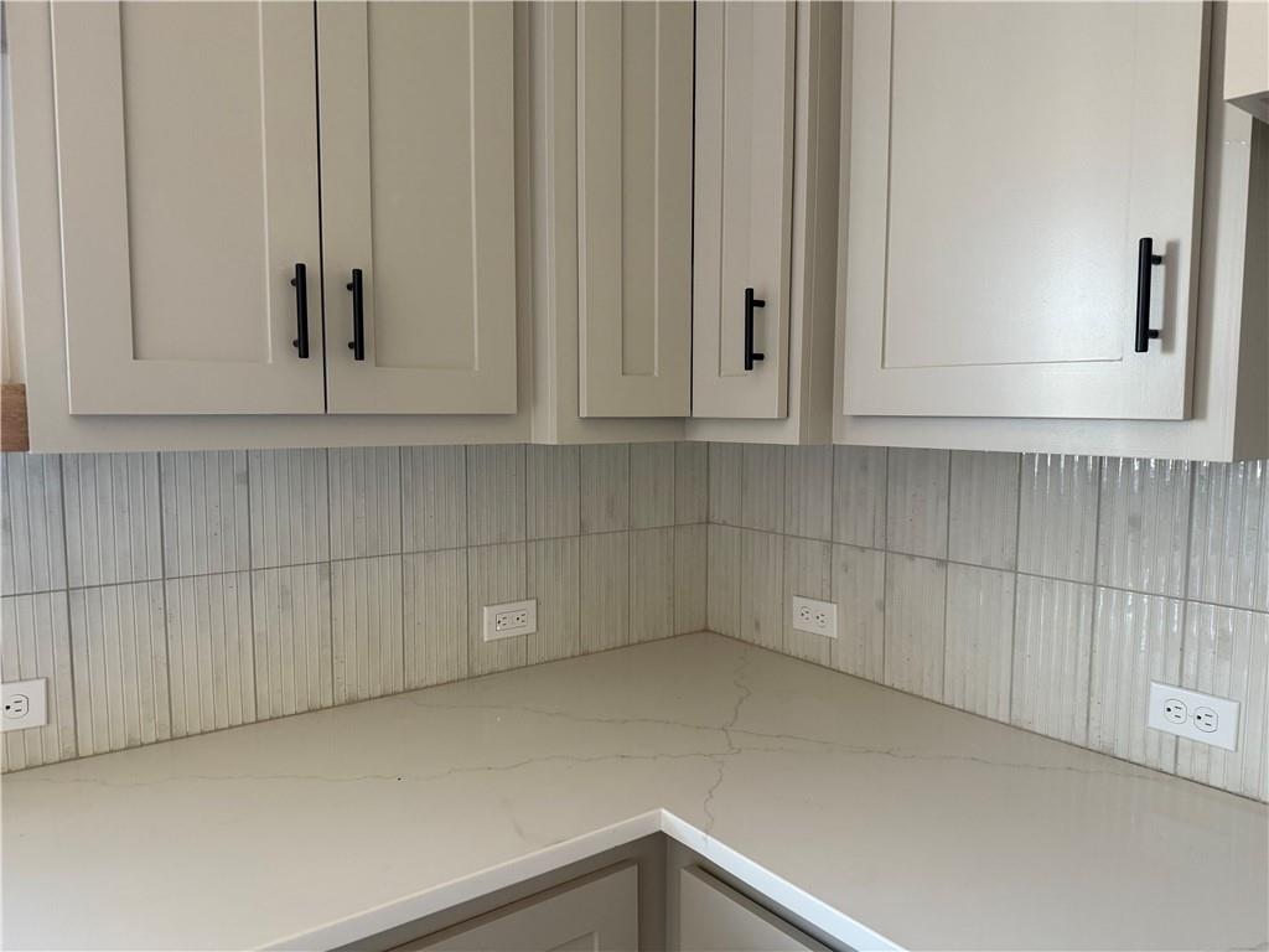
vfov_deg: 56.8
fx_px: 880
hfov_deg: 71.6
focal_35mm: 24
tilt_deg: -5.1
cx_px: 634
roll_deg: -0.5
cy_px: 476
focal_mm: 6.76
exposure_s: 1/60
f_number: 1.78
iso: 250
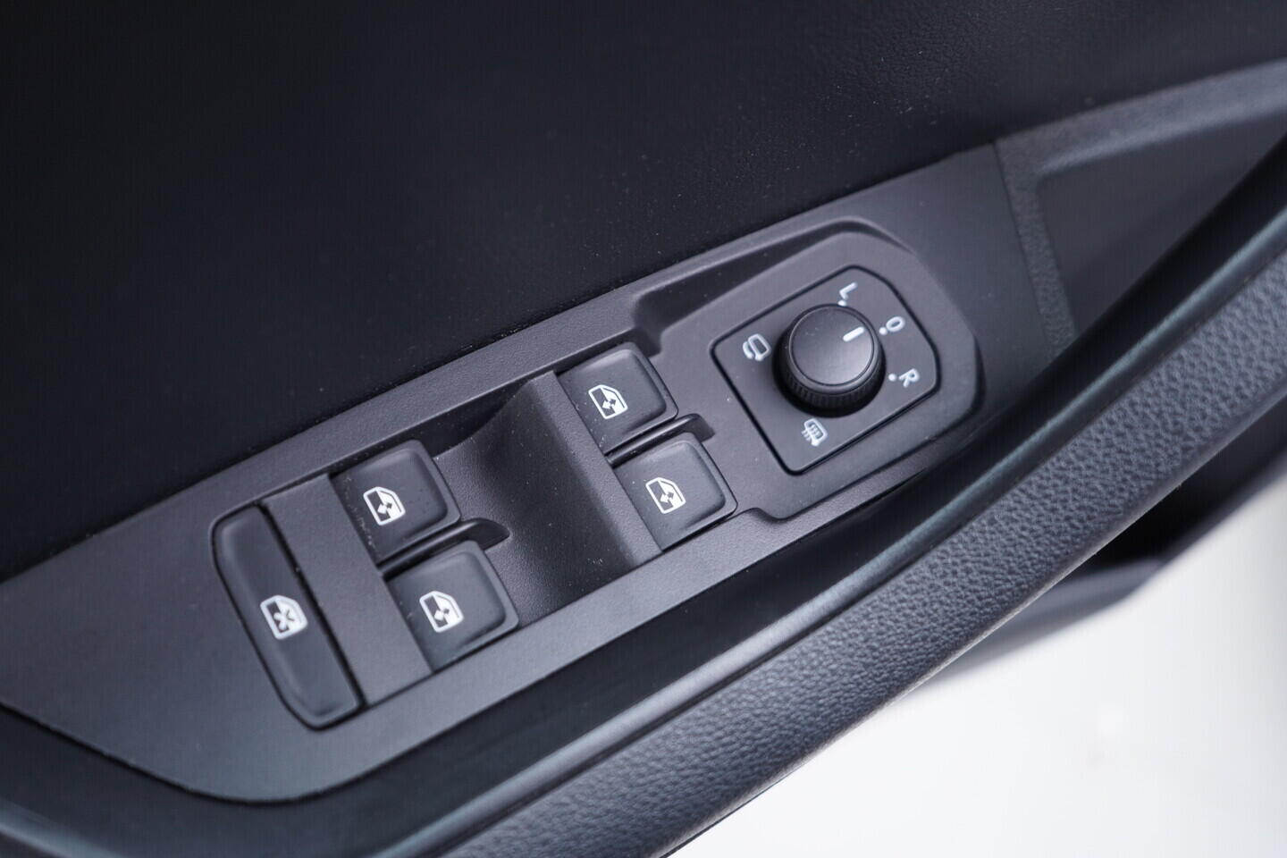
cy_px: 429
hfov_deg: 53.1
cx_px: 644
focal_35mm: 36
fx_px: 1287
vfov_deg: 36.9
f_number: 2.8
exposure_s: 1/40
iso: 400
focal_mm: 24
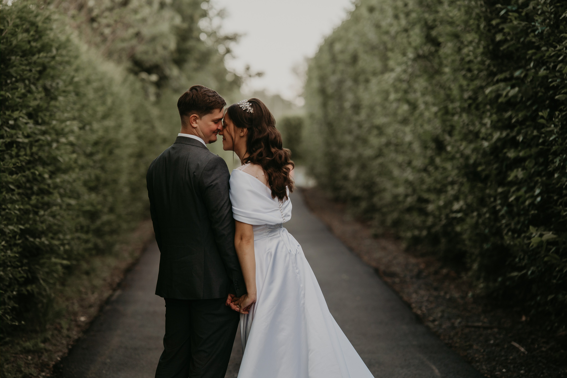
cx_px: 284
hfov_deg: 23.9
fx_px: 1338
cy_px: 189
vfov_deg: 16.1
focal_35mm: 85
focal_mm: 85
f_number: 2
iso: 320
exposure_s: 1/1000
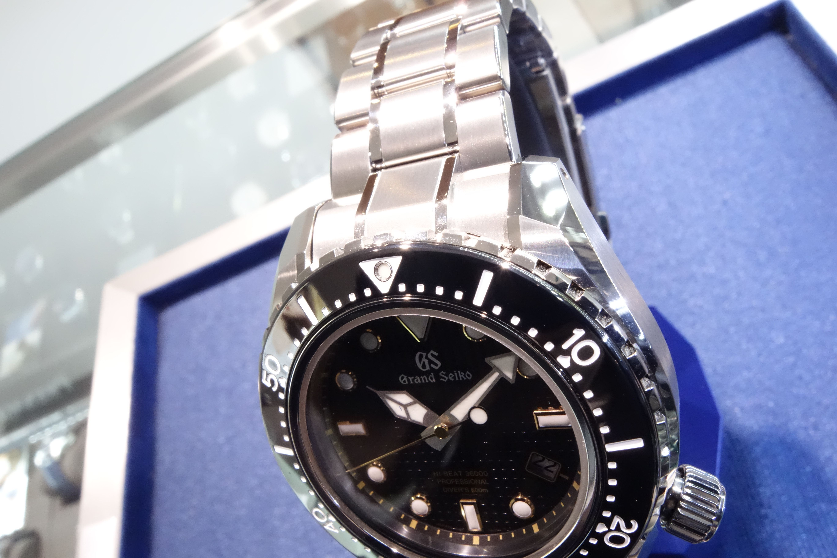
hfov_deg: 65.5
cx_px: 418
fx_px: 651
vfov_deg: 46.4
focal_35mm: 28
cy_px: 279
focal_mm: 10.4
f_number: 11
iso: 2500
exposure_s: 1/30
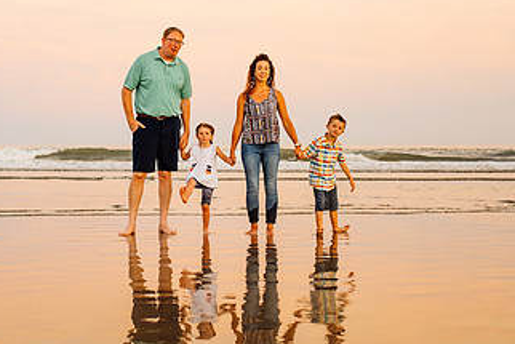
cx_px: 160
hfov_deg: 31.6
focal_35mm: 63
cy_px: 146
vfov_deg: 21.6
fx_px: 902
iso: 320
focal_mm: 35
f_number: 2.8
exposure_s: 1/200
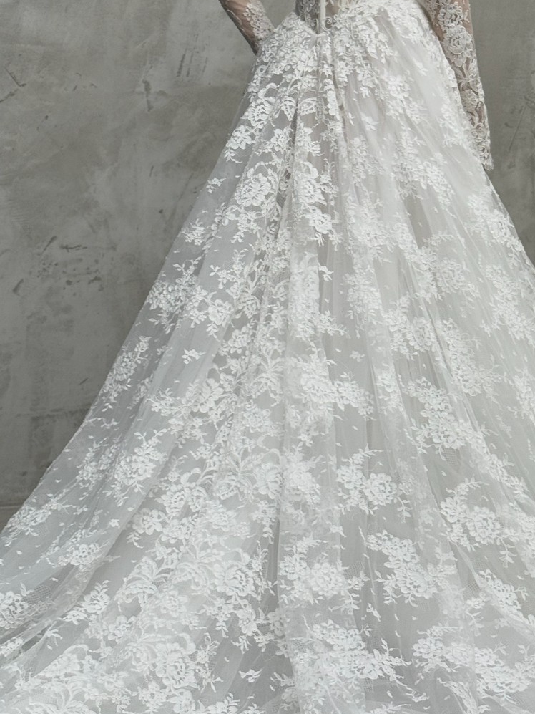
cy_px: 156
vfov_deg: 25.0
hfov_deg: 19.1
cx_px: 246
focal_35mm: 77
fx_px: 1586
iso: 100
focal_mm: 6.76
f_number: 1.78
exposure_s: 1/95
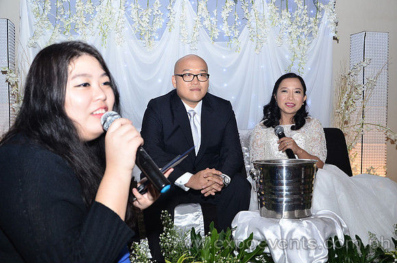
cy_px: 132
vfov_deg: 27.9
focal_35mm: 48
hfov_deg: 41.2
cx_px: 198
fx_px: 528
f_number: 4.5
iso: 500
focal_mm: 32
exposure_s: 1/60
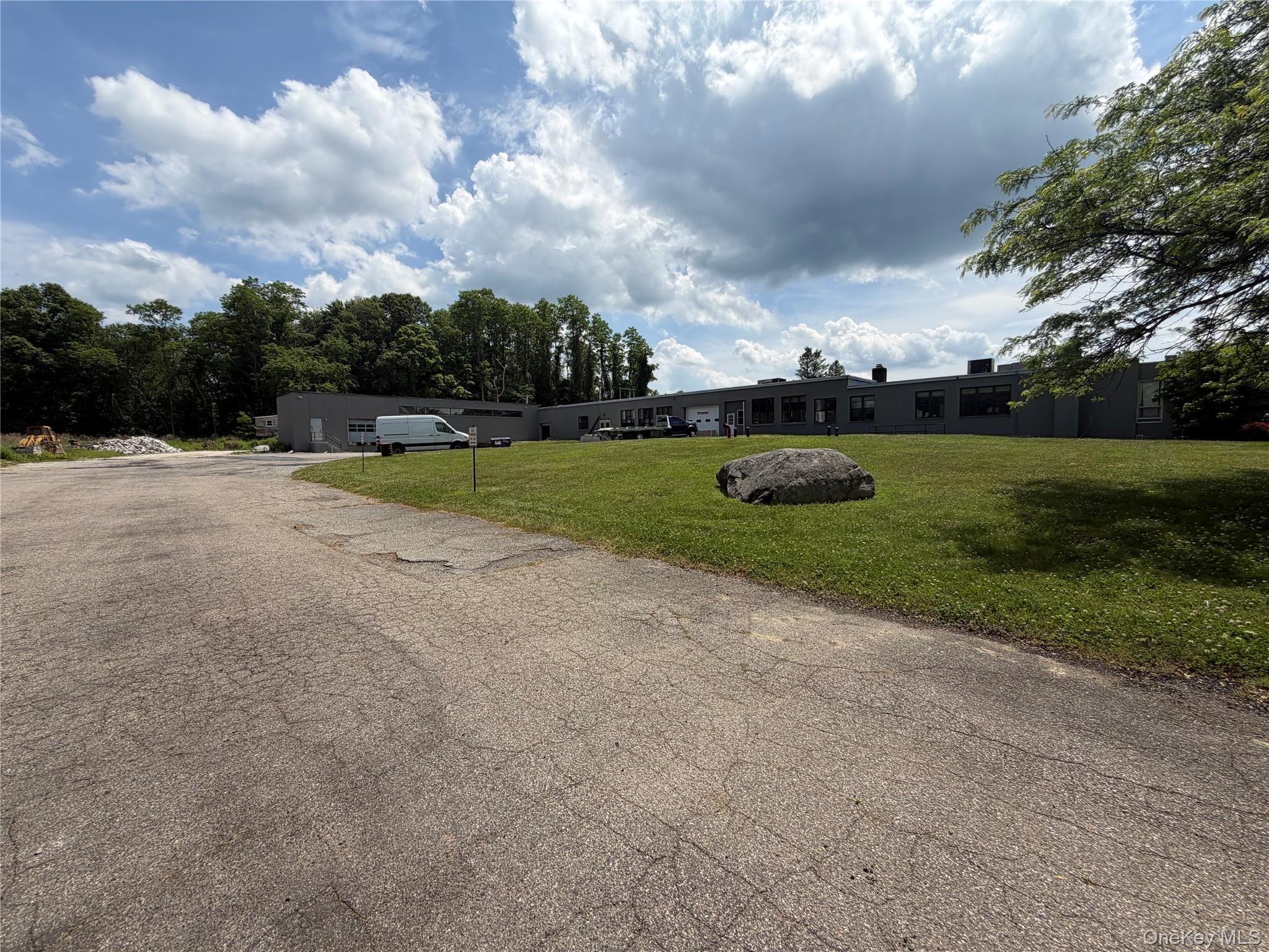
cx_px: 634
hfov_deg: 102.1
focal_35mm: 14
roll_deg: +0.7
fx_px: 513
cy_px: 476
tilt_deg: -3.9
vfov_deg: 85.7
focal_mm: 2.22
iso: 20
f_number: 2.2
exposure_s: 1/1285
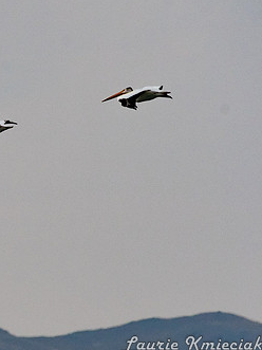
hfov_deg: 0.9
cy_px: 192
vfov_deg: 1.2
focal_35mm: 1601
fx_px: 16167
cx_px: -95
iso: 900
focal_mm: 500
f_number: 8
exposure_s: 1/3200
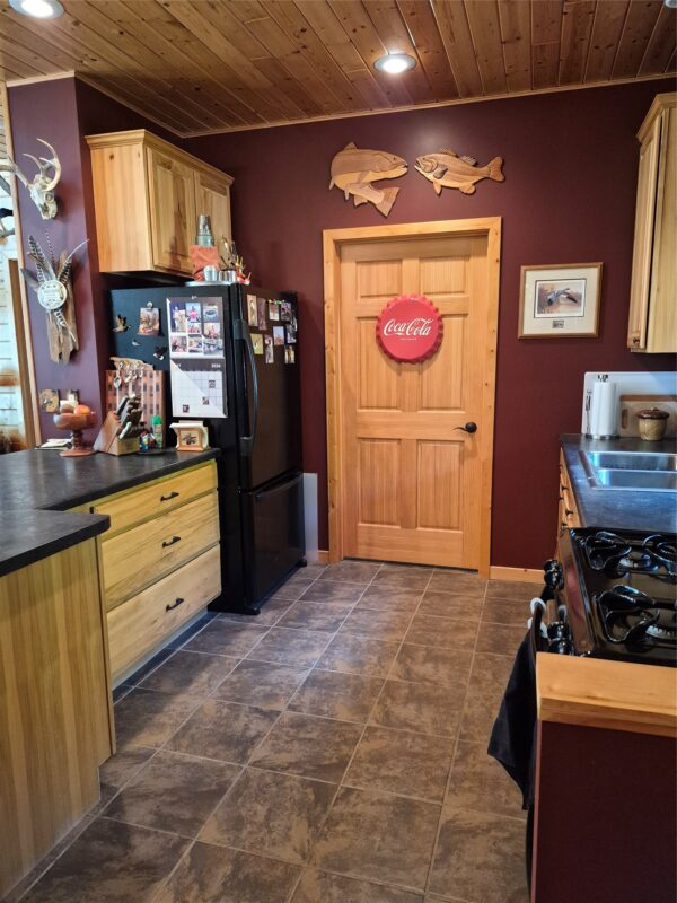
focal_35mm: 23
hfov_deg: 58.9
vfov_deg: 73.9
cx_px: 338
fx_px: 600
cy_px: 452
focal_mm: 5.4
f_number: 1.8
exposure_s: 1/120
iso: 1250
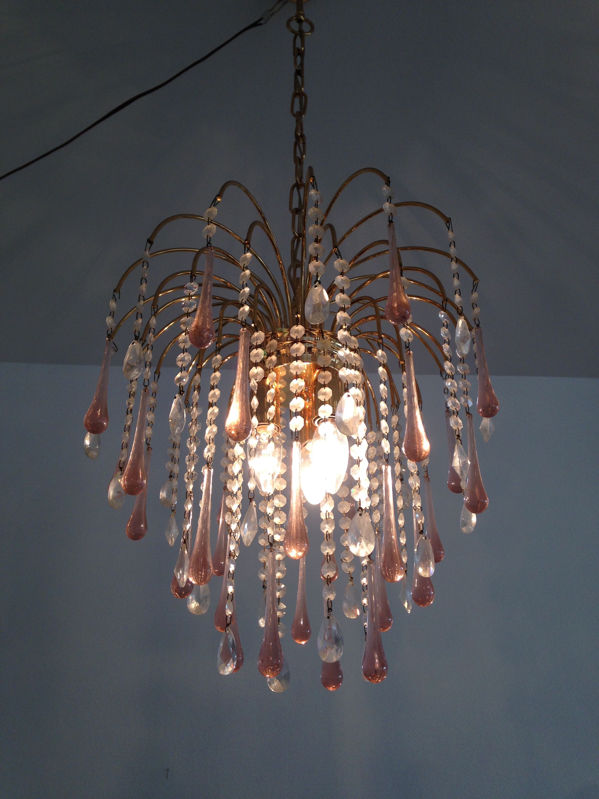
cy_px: 400
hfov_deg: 42.9
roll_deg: +0.4
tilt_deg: +27.9
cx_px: 300
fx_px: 761
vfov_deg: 55.4
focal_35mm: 33
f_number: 2.4
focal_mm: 4.12
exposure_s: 1/132
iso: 50
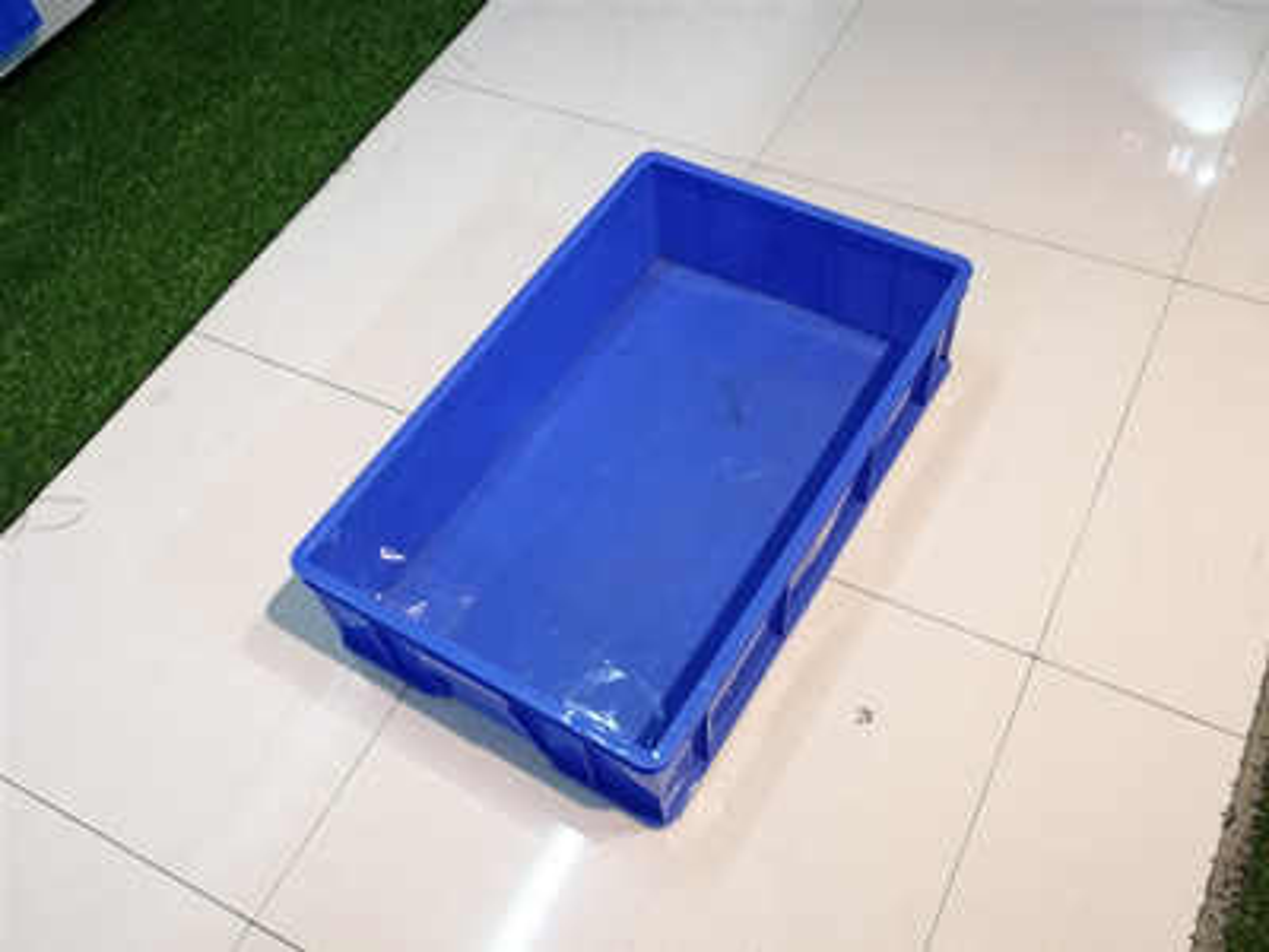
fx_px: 1210
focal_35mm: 33
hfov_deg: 55.4
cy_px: 476
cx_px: 634
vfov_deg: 42.9
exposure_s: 1/20
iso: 500
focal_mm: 3.96
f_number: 1.8
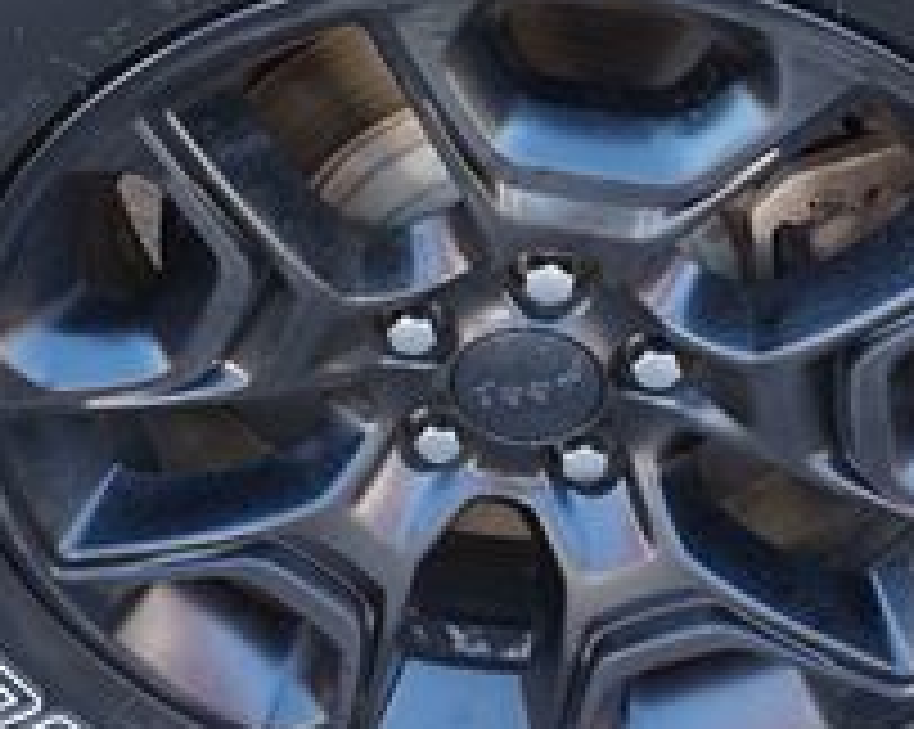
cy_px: 122
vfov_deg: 21.2
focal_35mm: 71
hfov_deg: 26.8
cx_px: 387
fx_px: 1919
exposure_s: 1/60
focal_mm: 16
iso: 320
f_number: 4
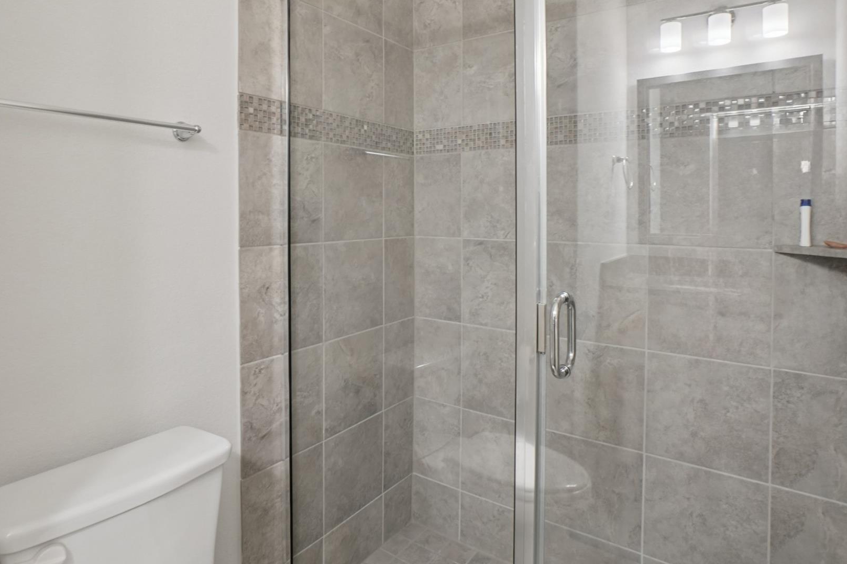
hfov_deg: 86.9
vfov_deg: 63.8
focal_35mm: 19
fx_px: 447
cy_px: 219
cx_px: 408
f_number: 8
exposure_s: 1/5
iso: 400
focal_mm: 10
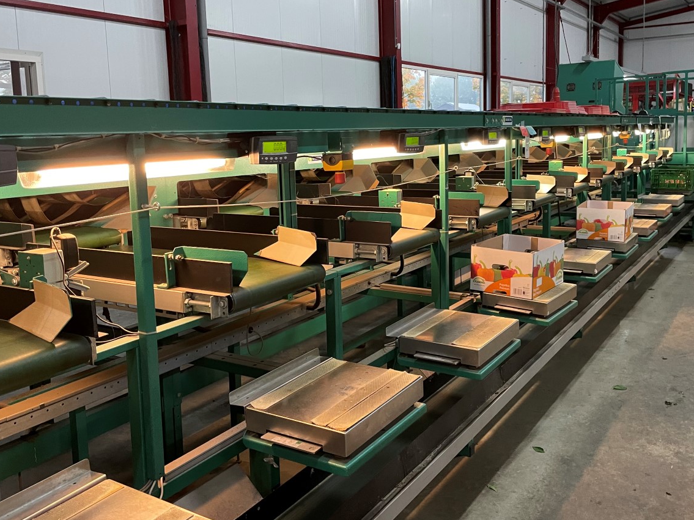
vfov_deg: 42.8
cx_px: 355
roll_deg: +2.1
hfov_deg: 55.4
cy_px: 216
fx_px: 662
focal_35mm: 33
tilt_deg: -3.8
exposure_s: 1/50
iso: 320
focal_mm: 4.2
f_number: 1.6
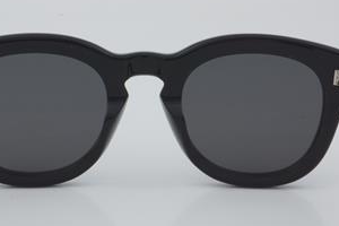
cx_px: 145
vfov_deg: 13.7
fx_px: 942
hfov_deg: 20.4
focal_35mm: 100
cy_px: 99
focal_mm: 50
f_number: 32
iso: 100
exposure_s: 1/3
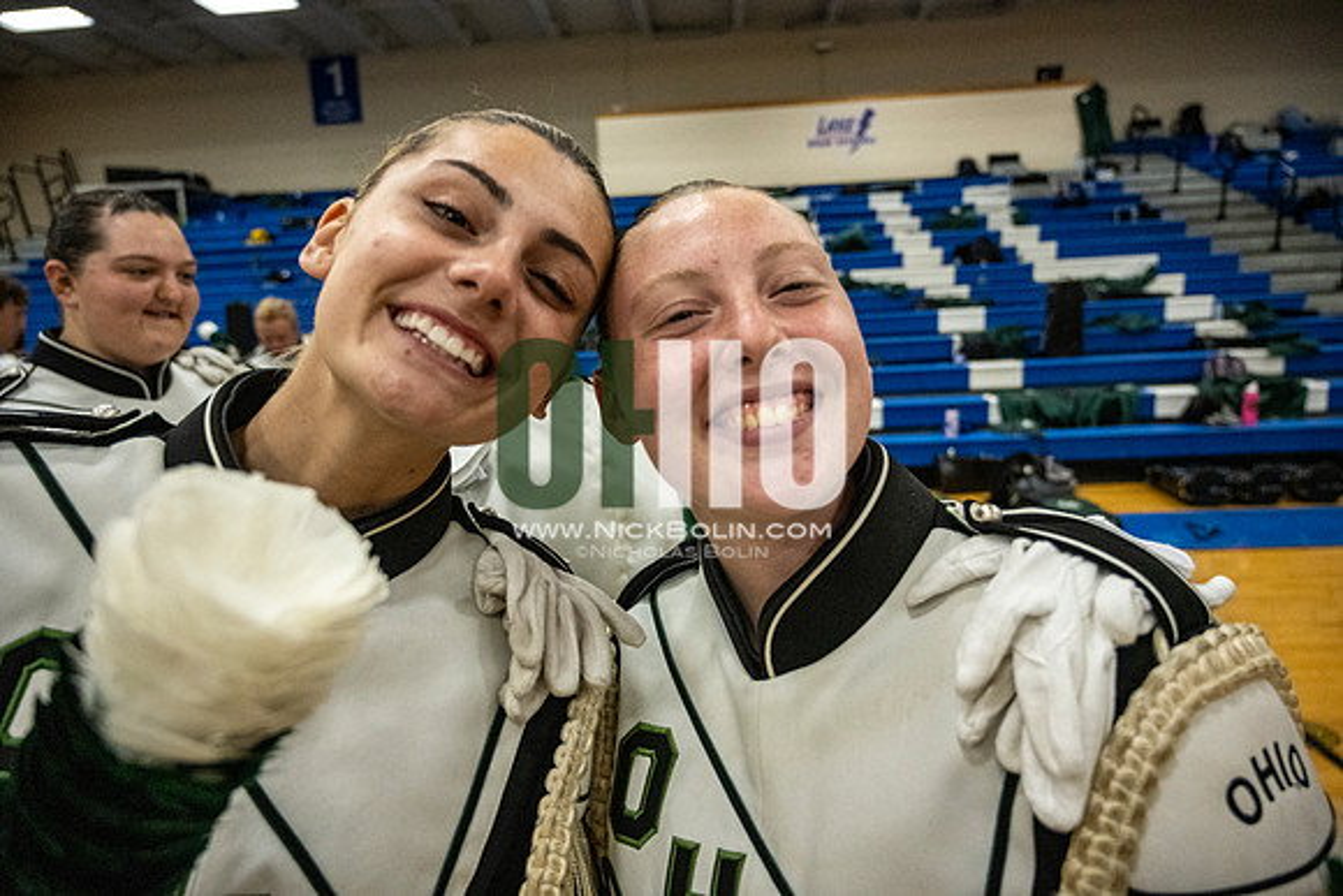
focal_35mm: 24
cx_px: 672
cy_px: 448
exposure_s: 1/800
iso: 8000
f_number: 4
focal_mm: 24
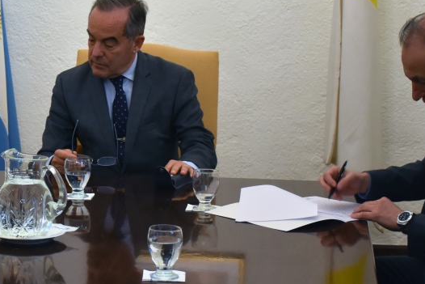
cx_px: 61
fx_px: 1311
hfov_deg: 18.2
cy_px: 98
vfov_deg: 12.3
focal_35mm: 111
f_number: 4.2
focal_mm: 38
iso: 800
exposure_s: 1/40
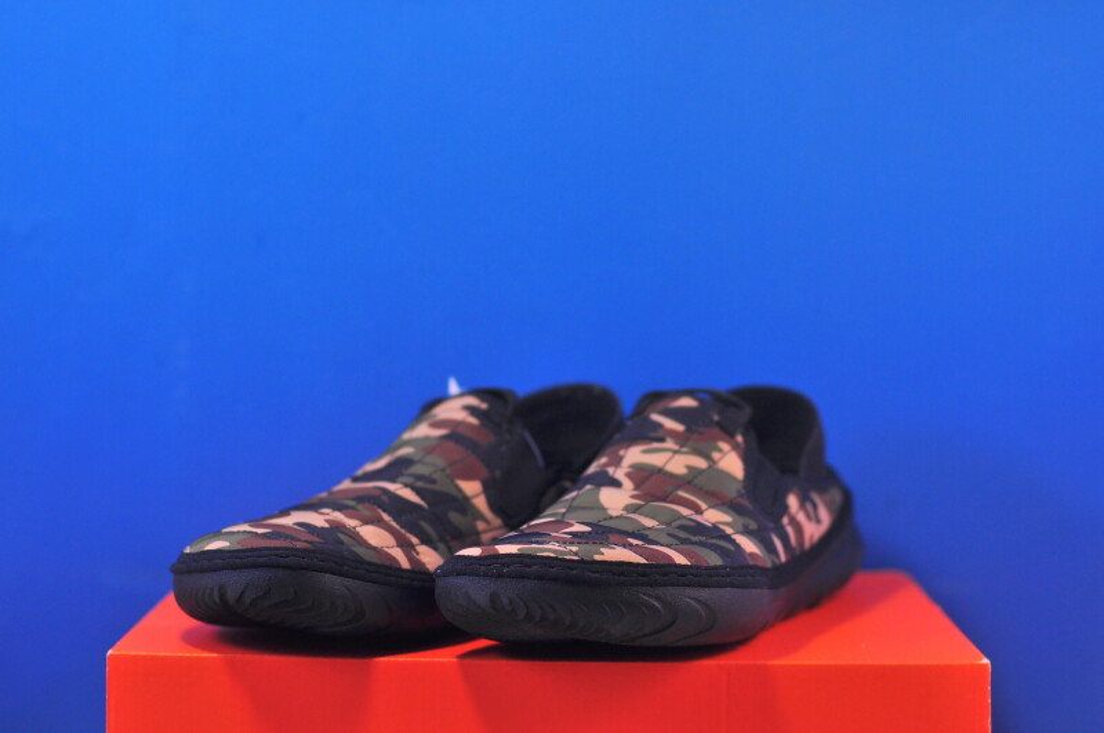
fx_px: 2297
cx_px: 552
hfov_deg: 27.0
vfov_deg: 18.1
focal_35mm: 75
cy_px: 366
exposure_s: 1/320
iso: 250
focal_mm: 50
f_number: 2.5
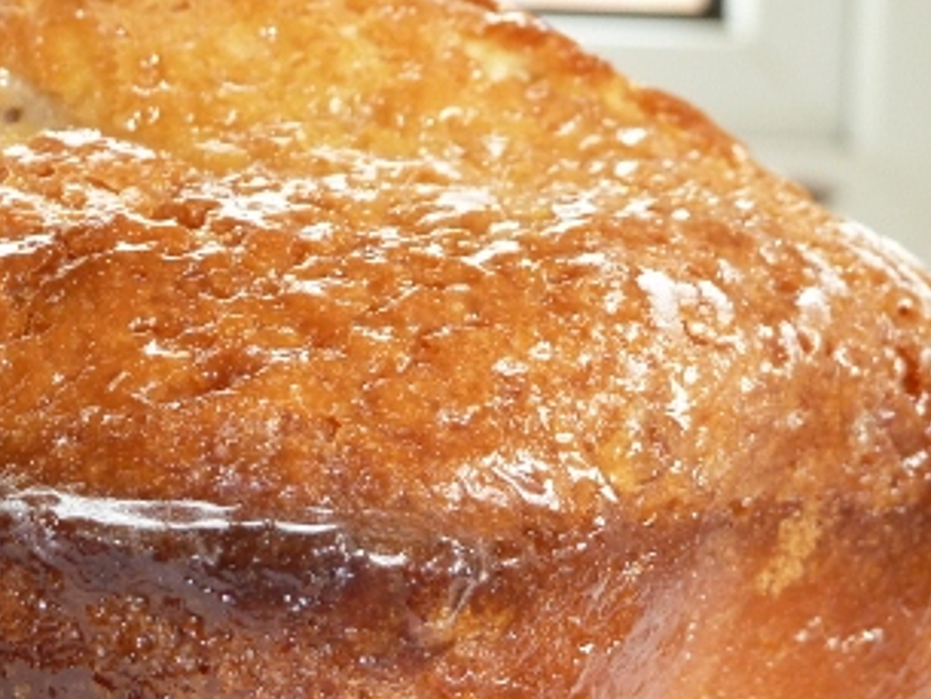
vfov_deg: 13.5
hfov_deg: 17.7
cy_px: 537
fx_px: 2933
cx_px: 70
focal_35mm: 109
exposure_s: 1/30
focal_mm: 8.5
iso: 200
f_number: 3.8
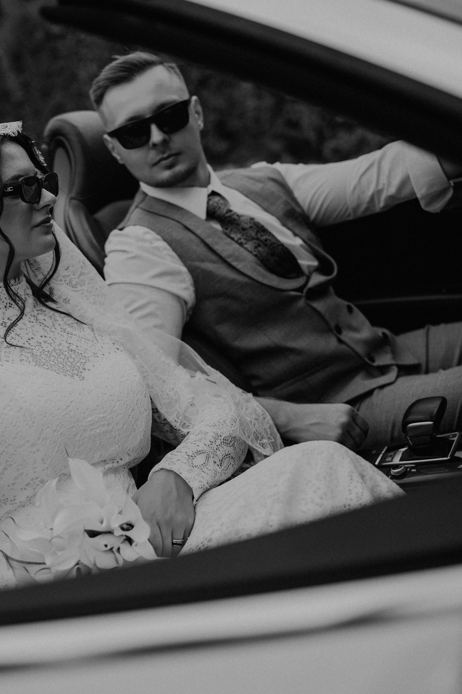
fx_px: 962
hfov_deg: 26.7
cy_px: 377
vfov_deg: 39.6
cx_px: 134
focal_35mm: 50
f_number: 2
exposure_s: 1/320
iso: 100
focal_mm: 35
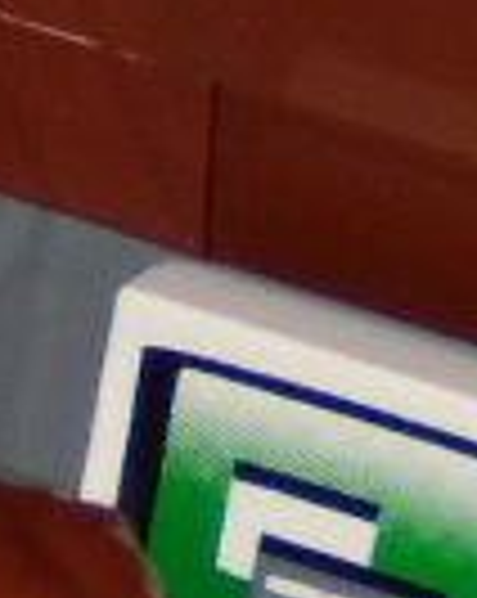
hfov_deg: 3.3
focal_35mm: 470
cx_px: 194
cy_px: 1241
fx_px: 8313
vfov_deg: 4.1
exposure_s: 1/30
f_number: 3.8
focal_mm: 8.8
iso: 80
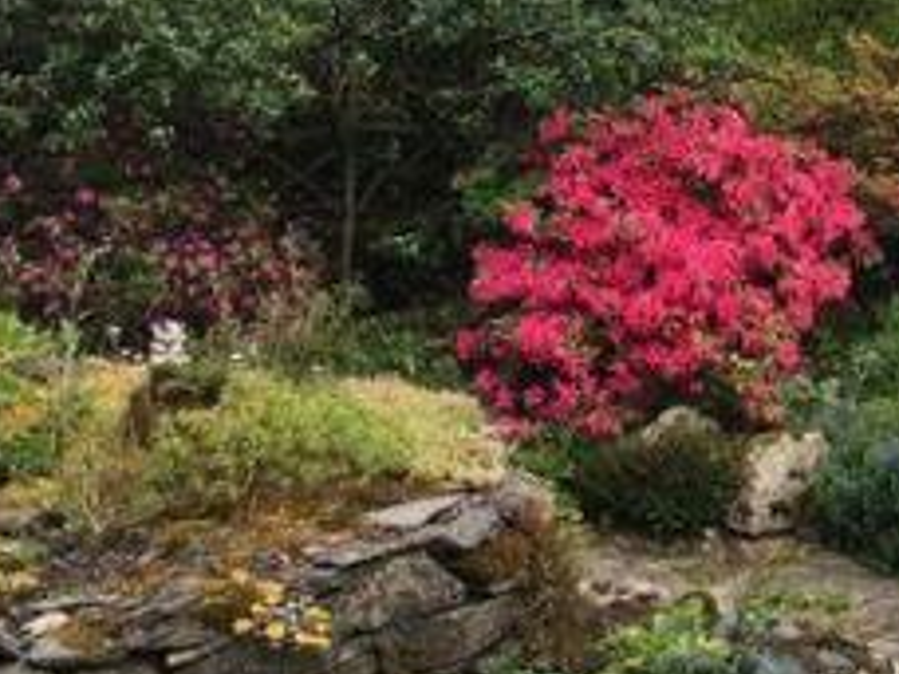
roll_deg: -1.9
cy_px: 258
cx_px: 1039
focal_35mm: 74
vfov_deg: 19.9
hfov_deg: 24.2
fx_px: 1922
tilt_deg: -6.1
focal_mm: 4.15
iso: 25
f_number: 2.2
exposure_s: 1/416
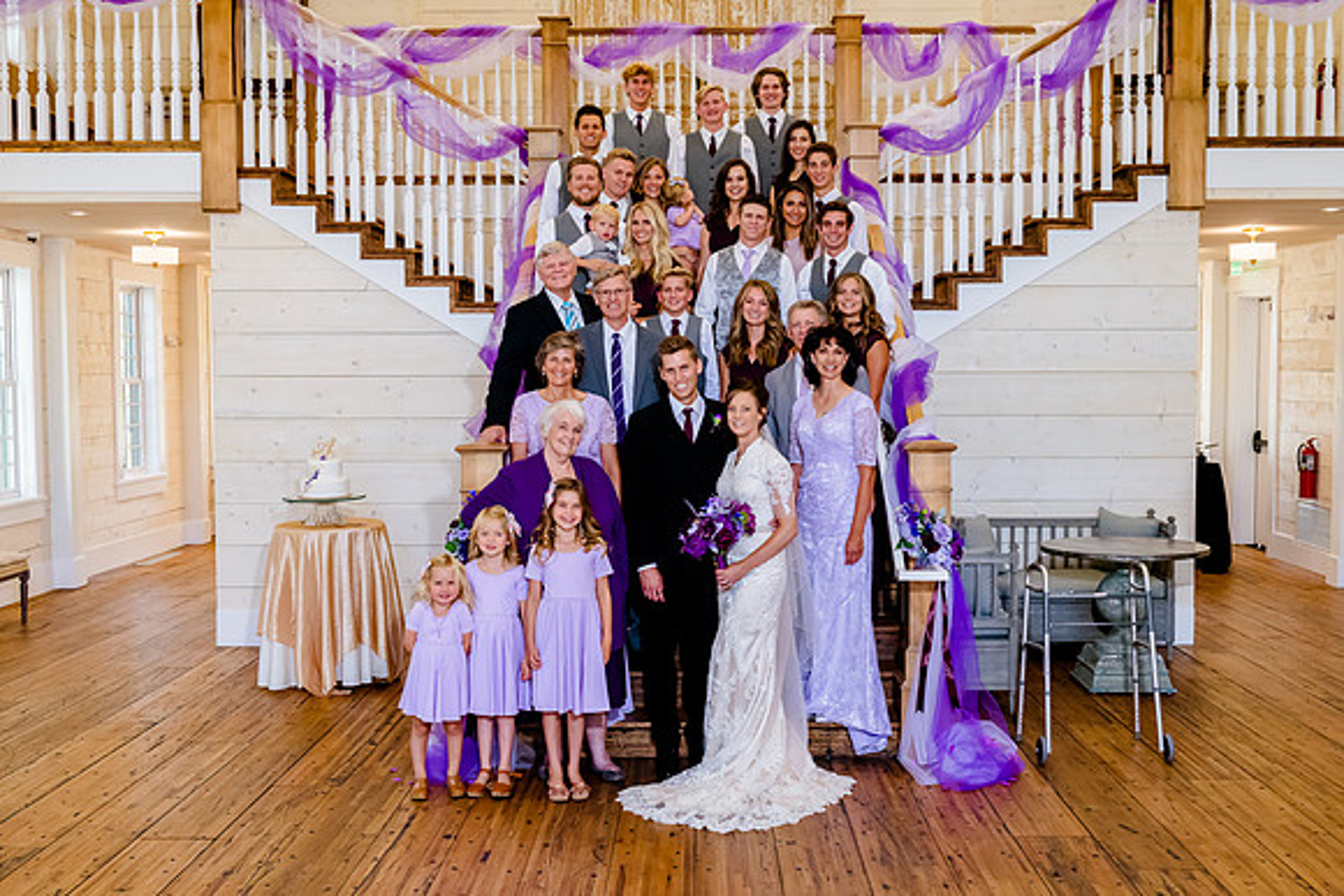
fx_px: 1435
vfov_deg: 34.7
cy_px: 448
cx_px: 672
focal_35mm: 38
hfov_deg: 50.2
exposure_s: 1/200
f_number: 6.3
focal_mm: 38
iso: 2500
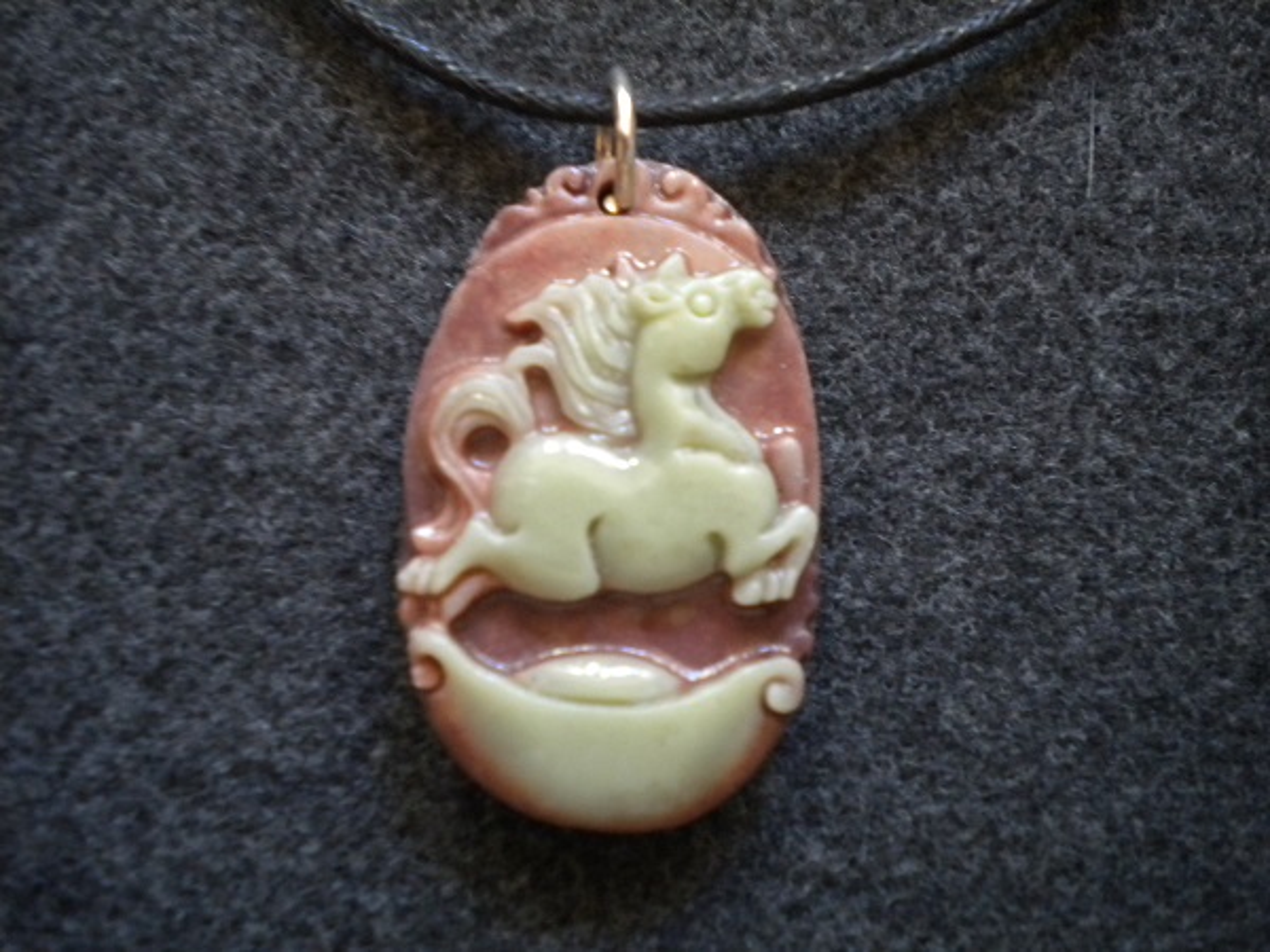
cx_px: 635
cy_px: 476
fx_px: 1504
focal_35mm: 41
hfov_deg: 45.8
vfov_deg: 35.1
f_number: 3.5
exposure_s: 1/13.8
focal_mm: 7.4
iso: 400
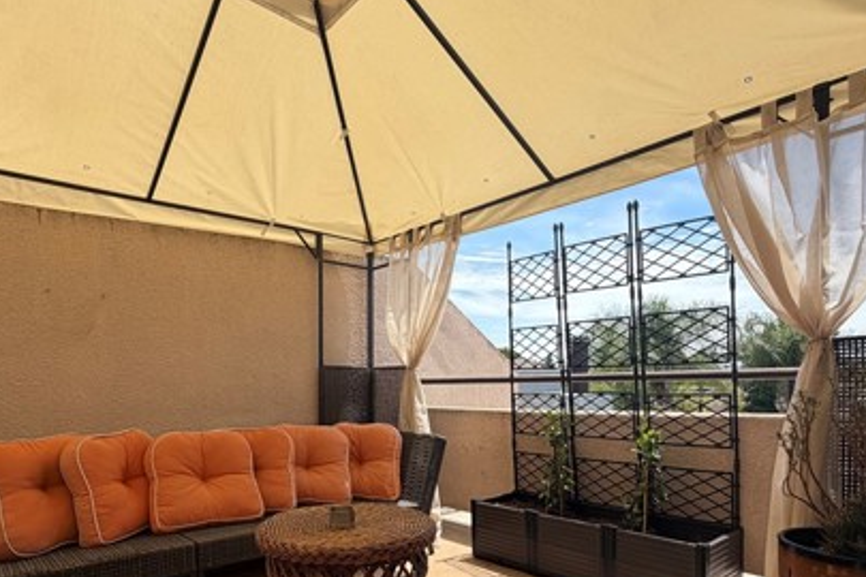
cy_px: 404
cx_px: 396
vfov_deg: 53.5
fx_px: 553
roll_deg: +2.2
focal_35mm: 23
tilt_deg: -2.9
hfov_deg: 75.9
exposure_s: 1/770
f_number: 2.2
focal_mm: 2.22
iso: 40
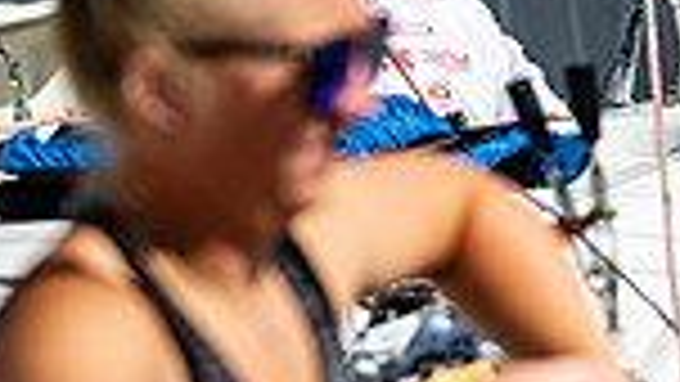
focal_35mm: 544
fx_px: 9811
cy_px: -283
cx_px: 847
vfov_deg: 2.2
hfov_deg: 4.0
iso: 320
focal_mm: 135
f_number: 4
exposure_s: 1/4000
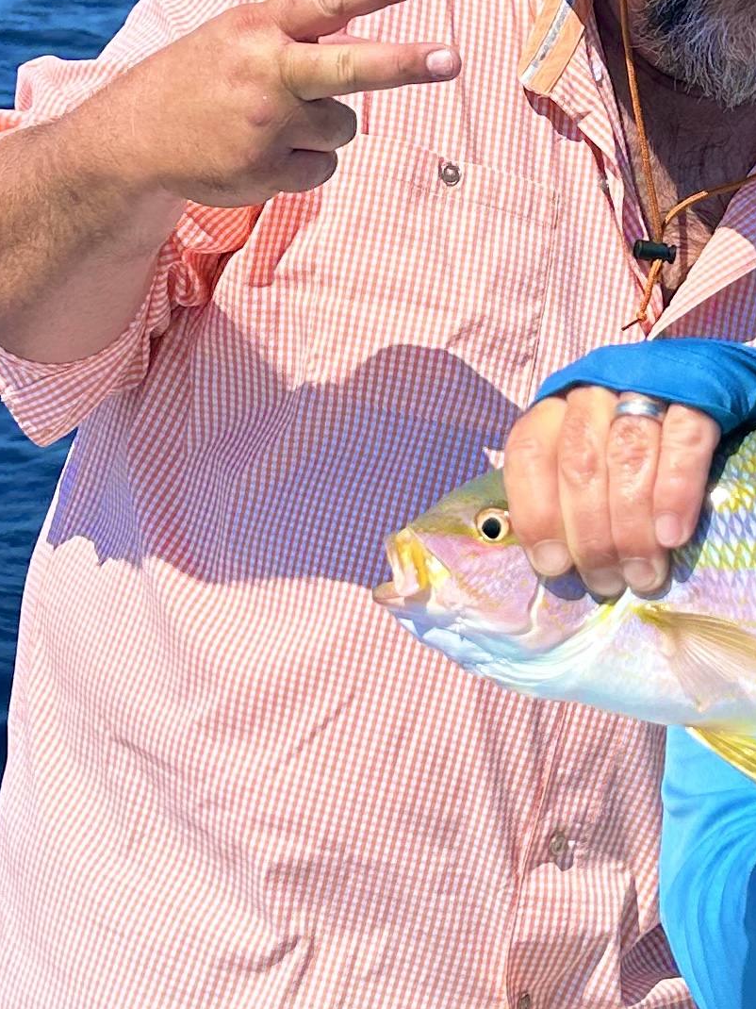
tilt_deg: -8.3
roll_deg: -3.4
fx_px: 2855
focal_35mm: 98
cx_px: 572
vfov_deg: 19.9
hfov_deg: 15.0
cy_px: 287
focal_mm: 5.7
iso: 50
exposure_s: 1/7463
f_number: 1.5
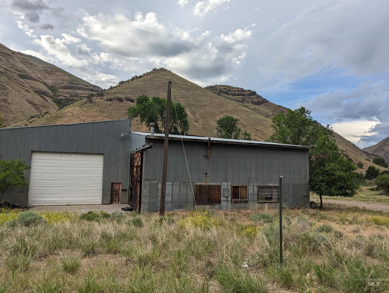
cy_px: 146
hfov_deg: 71.5
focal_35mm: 24
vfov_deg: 56.9
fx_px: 270
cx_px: 194
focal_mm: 6.81
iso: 43
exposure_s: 1/1689
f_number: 1.85
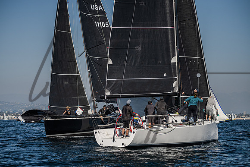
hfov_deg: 19.3
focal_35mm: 106
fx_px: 736
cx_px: 121
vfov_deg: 12.9
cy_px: 84
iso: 400
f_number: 4.5
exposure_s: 1/8000
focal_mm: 100
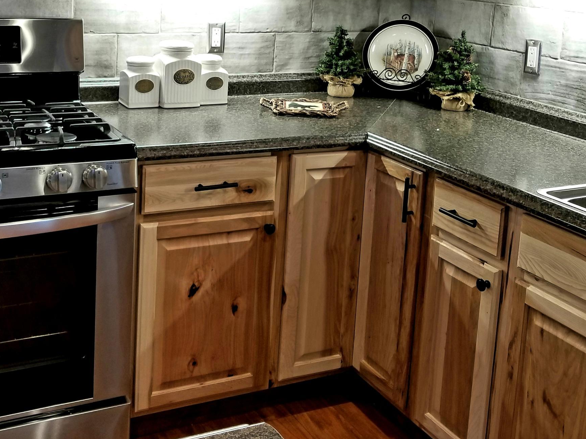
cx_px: 239
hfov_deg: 41.9
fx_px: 762
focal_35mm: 45
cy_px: 62
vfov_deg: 31.0
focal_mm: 4.25
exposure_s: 1/60
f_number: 1.7
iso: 100
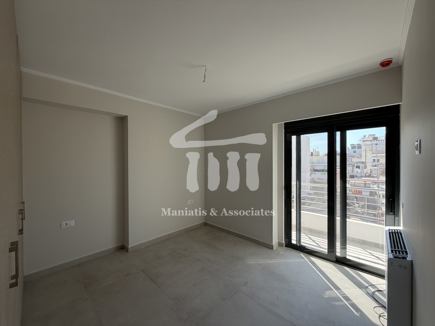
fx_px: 176
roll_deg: +0.0
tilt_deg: -0.8
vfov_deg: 85.7
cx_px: 218
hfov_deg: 102.1
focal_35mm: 14
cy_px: 163
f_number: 2.2
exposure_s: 1/189
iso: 40
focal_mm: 2.22
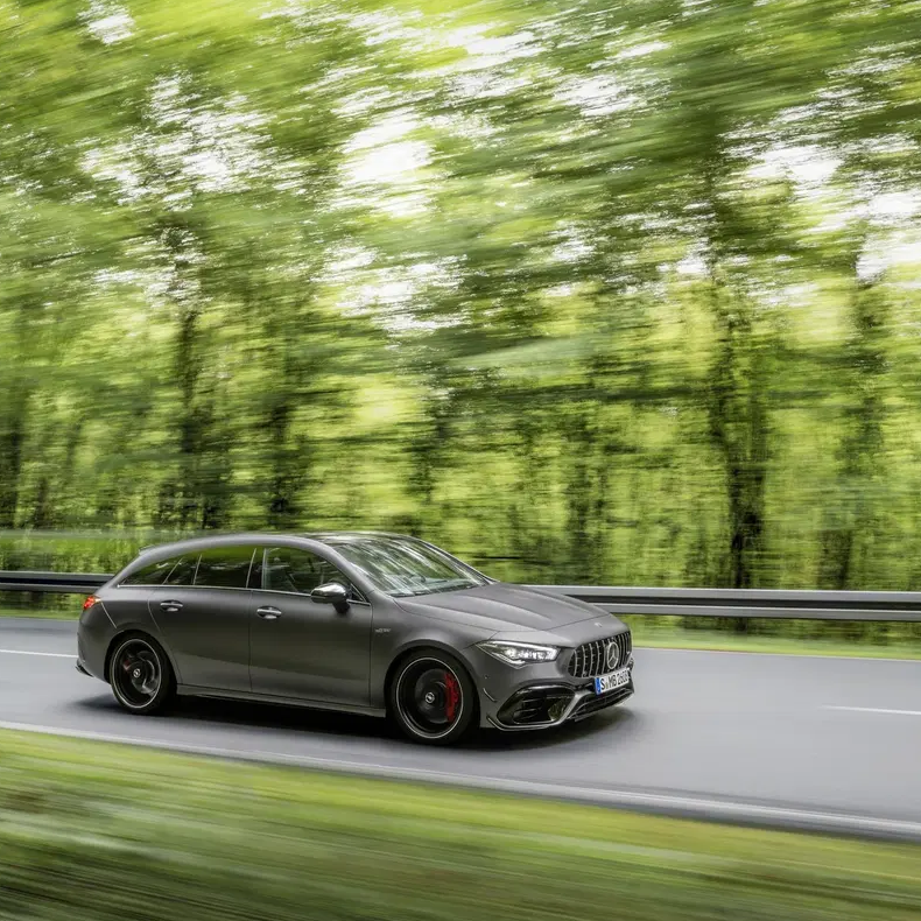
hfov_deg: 41.8
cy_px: 464
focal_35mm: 40
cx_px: 523
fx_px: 1204
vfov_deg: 41.9
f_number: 16
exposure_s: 5
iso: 100
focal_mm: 31
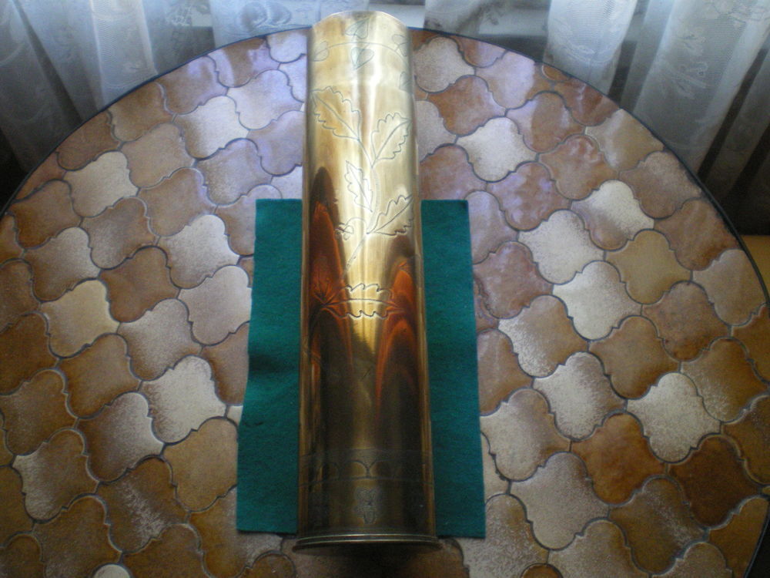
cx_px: 385
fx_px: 845
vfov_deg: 37.7
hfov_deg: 49.0
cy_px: 289
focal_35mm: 38
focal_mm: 6.3
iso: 400
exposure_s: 1/40
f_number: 3.1
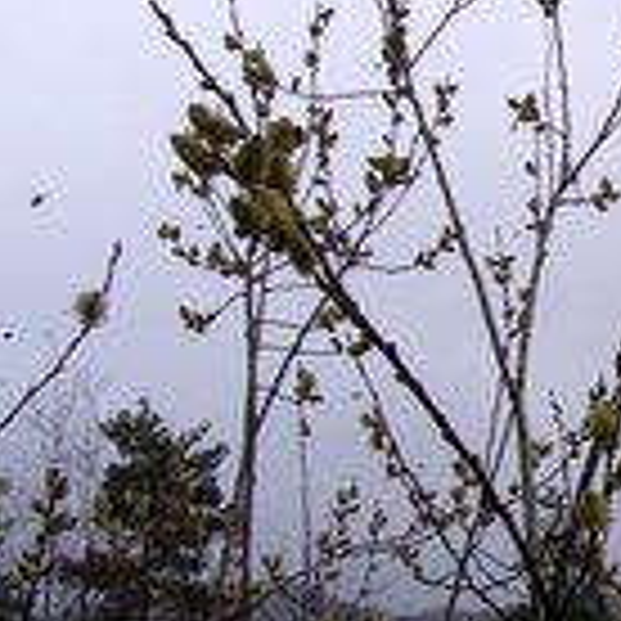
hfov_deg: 20.9
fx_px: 1543
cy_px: 326
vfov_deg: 22.8
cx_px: 783
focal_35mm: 76
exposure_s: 1/500
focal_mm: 5.6
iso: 80
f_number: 4.8
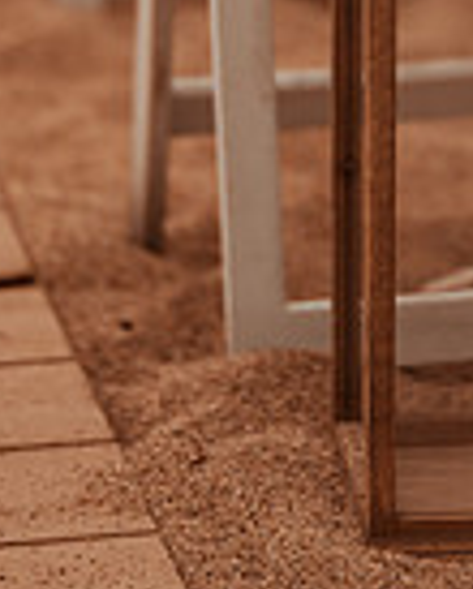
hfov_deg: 3.7
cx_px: 471
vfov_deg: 4.6
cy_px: -181
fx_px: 7246
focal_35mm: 415
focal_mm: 135
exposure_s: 1/1600
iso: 160
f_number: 1.8
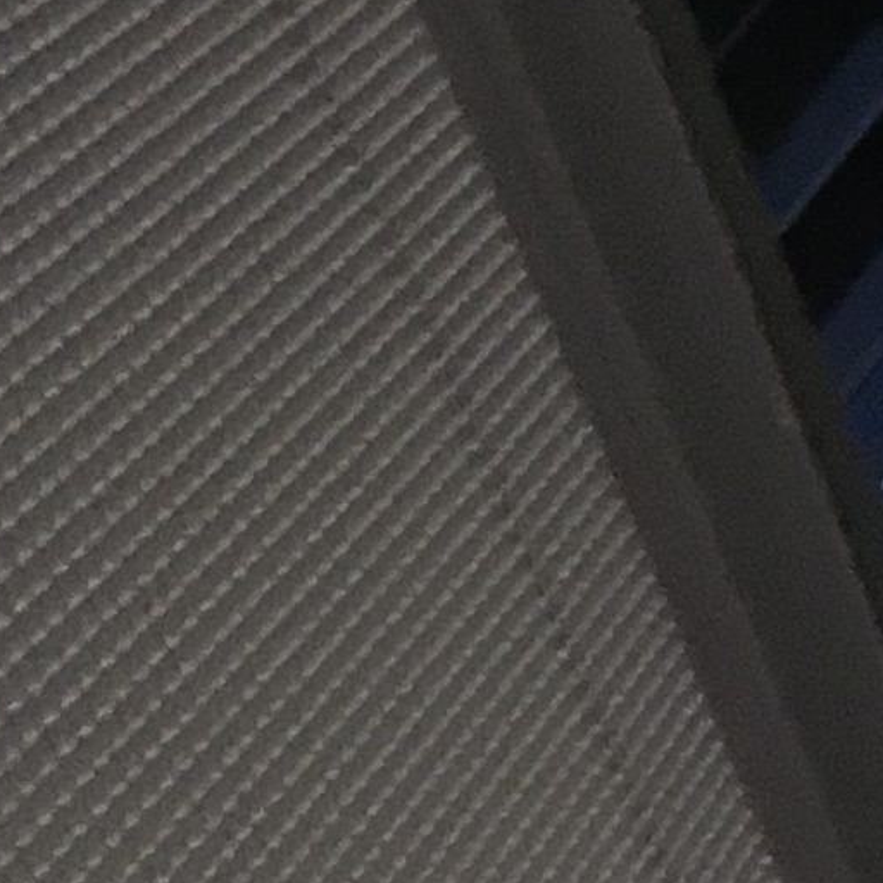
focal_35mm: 202
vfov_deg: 7.8
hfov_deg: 7.4
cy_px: -1469
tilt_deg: -32.5
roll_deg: +5.8
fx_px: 5830
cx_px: 2875
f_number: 2.2
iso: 100
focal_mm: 4.15
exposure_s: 1/33
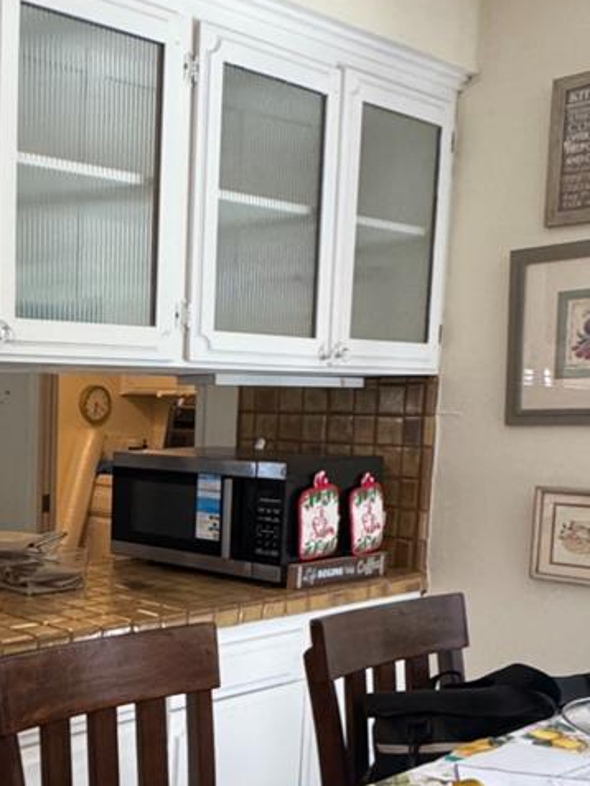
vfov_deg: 42.3
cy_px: 532
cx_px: -52
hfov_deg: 29.7
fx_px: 999
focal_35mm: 44
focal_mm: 2.22
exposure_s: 1/120
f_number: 2.2
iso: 320
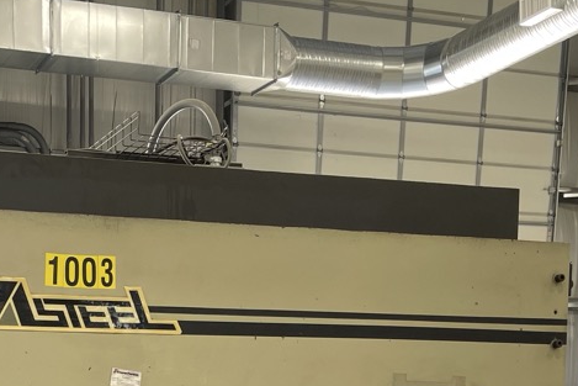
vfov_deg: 17.3
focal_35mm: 71
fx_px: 1140
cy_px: 575
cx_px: 81
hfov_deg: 27.6
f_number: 1.6
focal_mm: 5.1
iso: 64
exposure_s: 1/60
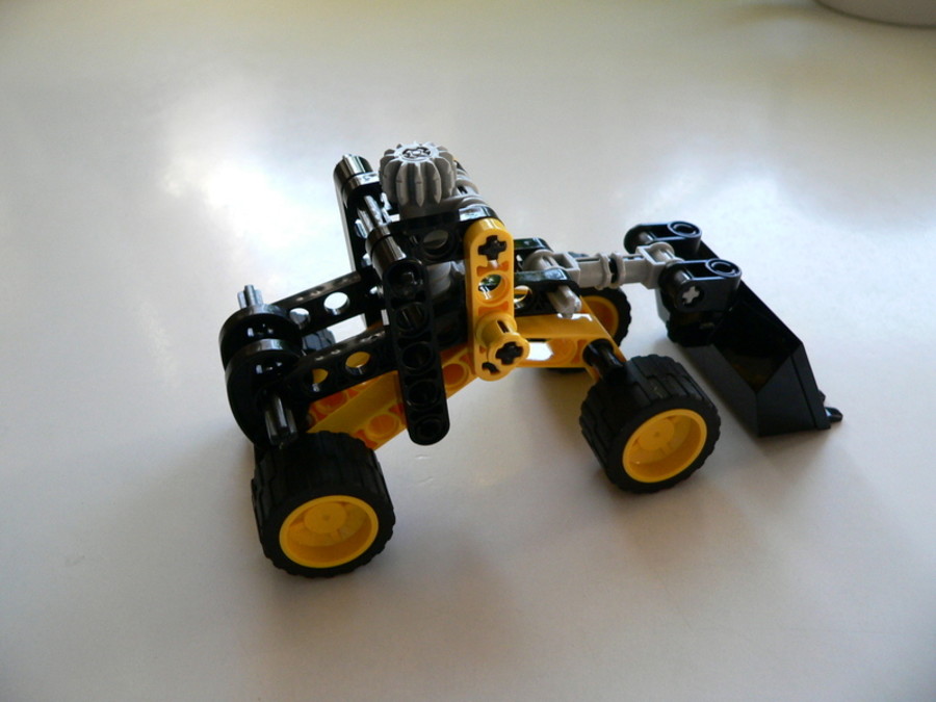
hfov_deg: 51.4
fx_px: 973
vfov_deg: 39.7
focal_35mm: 36
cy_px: 351
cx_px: 468
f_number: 2.8
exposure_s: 1/50
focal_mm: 6
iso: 200
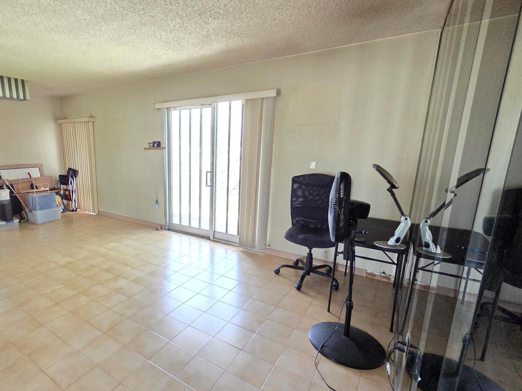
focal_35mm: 17
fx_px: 256
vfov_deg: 74.7
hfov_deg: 88.7
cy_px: 204
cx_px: 187
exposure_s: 1/60
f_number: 2.2
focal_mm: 2.2
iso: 1250
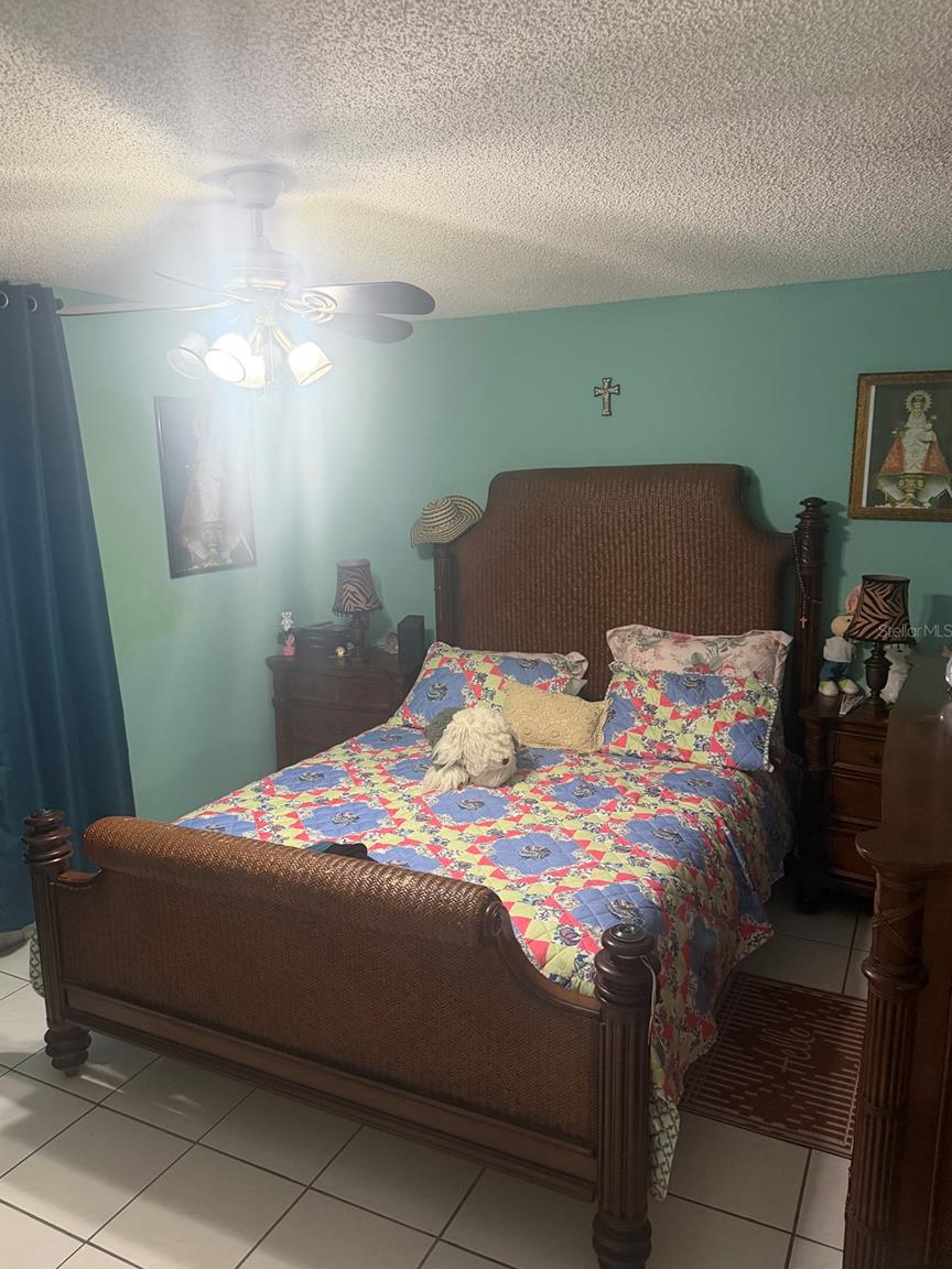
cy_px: 630
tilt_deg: -9.1
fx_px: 917
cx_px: 461
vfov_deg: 69.4
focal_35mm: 25
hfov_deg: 54.9
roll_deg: +1.4
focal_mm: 6.76
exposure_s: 1/60
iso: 400
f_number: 1.78
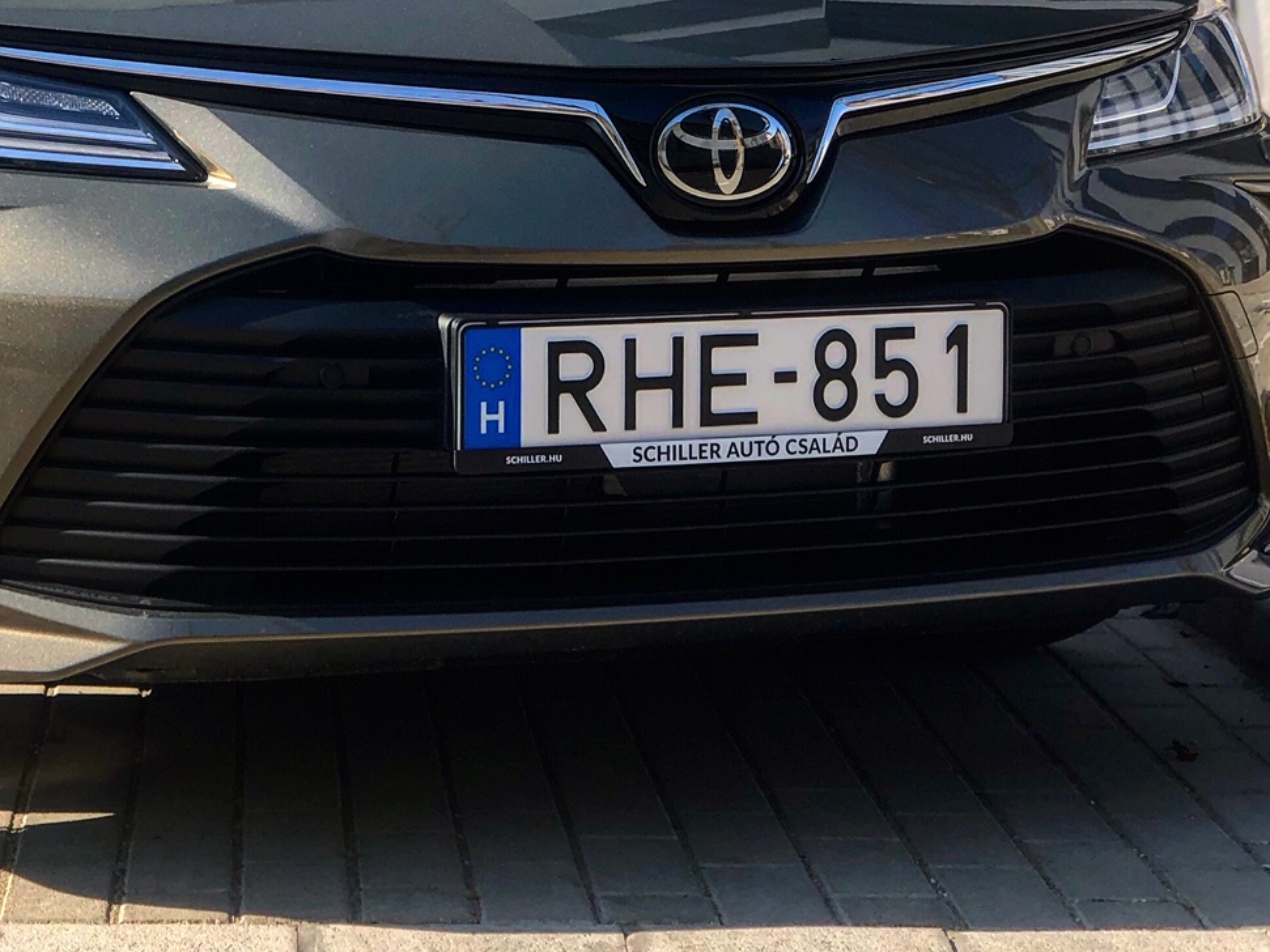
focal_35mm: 108
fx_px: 3962
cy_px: 50
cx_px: 256
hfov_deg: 18.1
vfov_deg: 13.6
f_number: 2.4
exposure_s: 1/353
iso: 16
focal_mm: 6
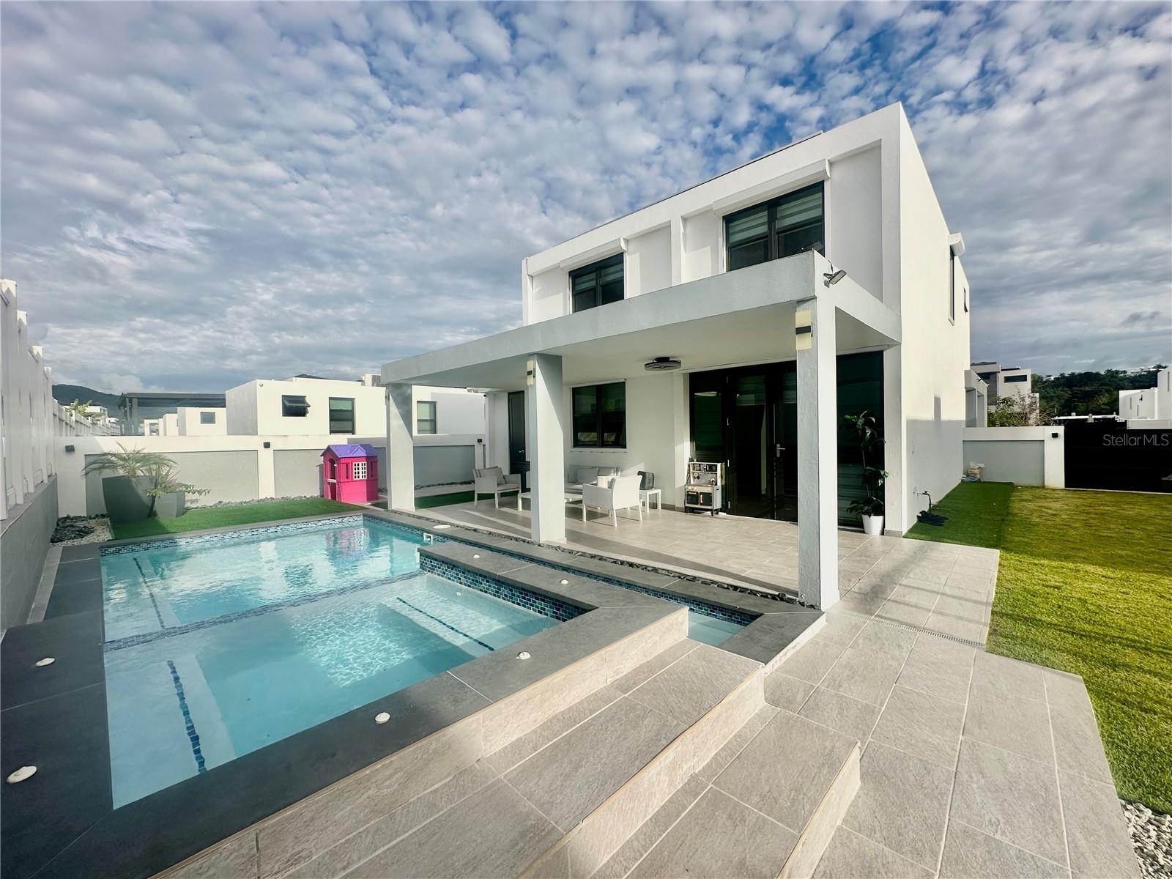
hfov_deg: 102.1
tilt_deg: -0.4
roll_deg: +0.9
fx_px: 474
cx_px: 586
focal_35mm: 14
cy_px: 440
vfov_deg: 85.7
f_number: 2.2
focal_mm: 2.22
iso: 40
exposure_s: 1/2212
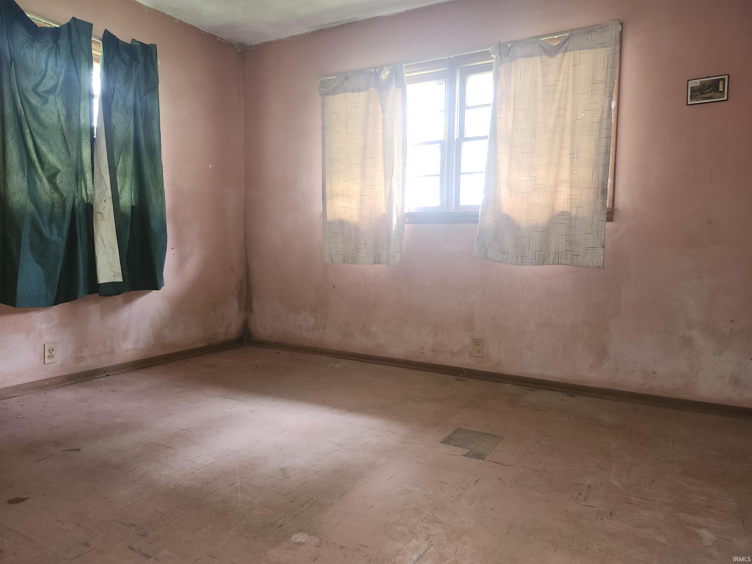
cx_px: 376
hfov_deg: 73.9
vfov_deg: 58.9
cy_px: 282
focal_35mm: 23
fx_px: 500
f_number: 1.8
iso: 125
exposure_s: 1/11
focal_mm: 5.54
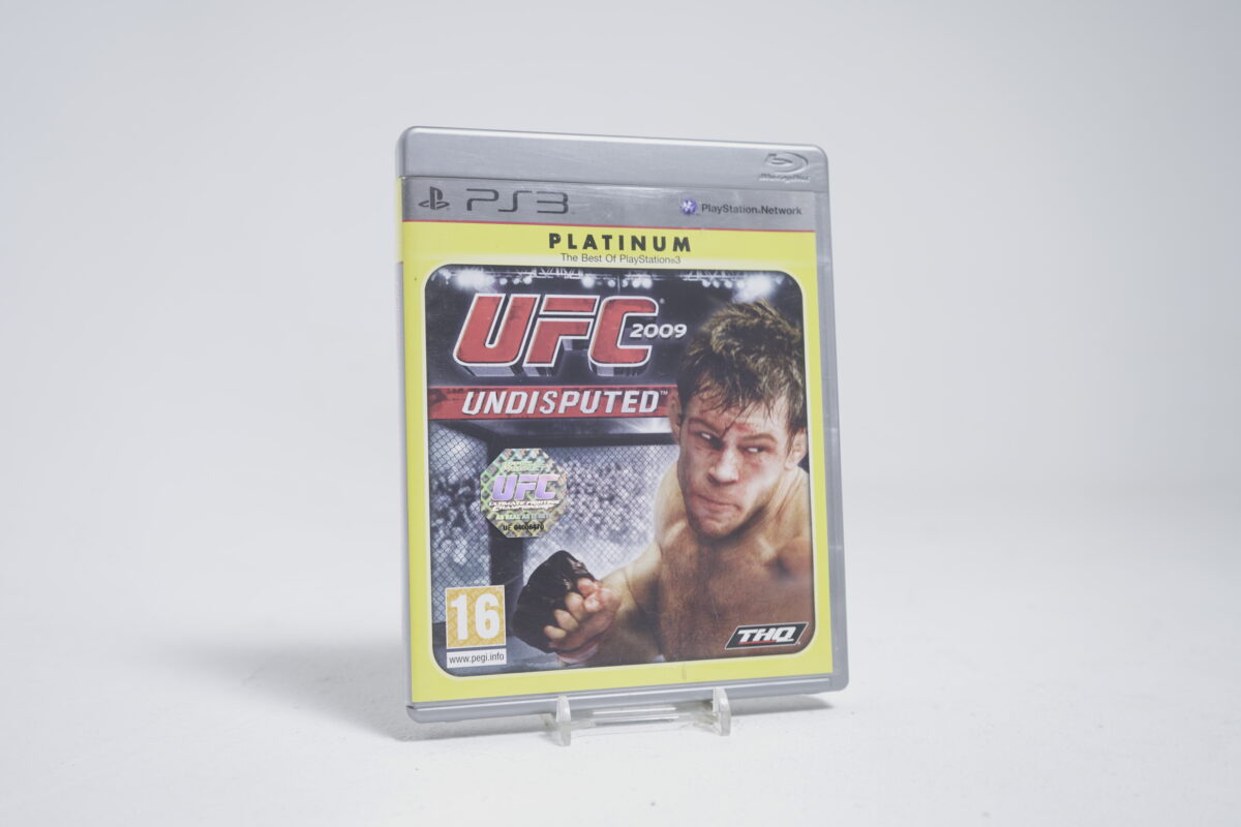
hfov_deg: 53.1
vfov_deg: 36.9
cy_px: 414
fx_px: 1241
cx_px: 620
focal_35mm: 36
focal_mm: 36
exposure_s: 1/5
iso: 100
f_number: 5.6
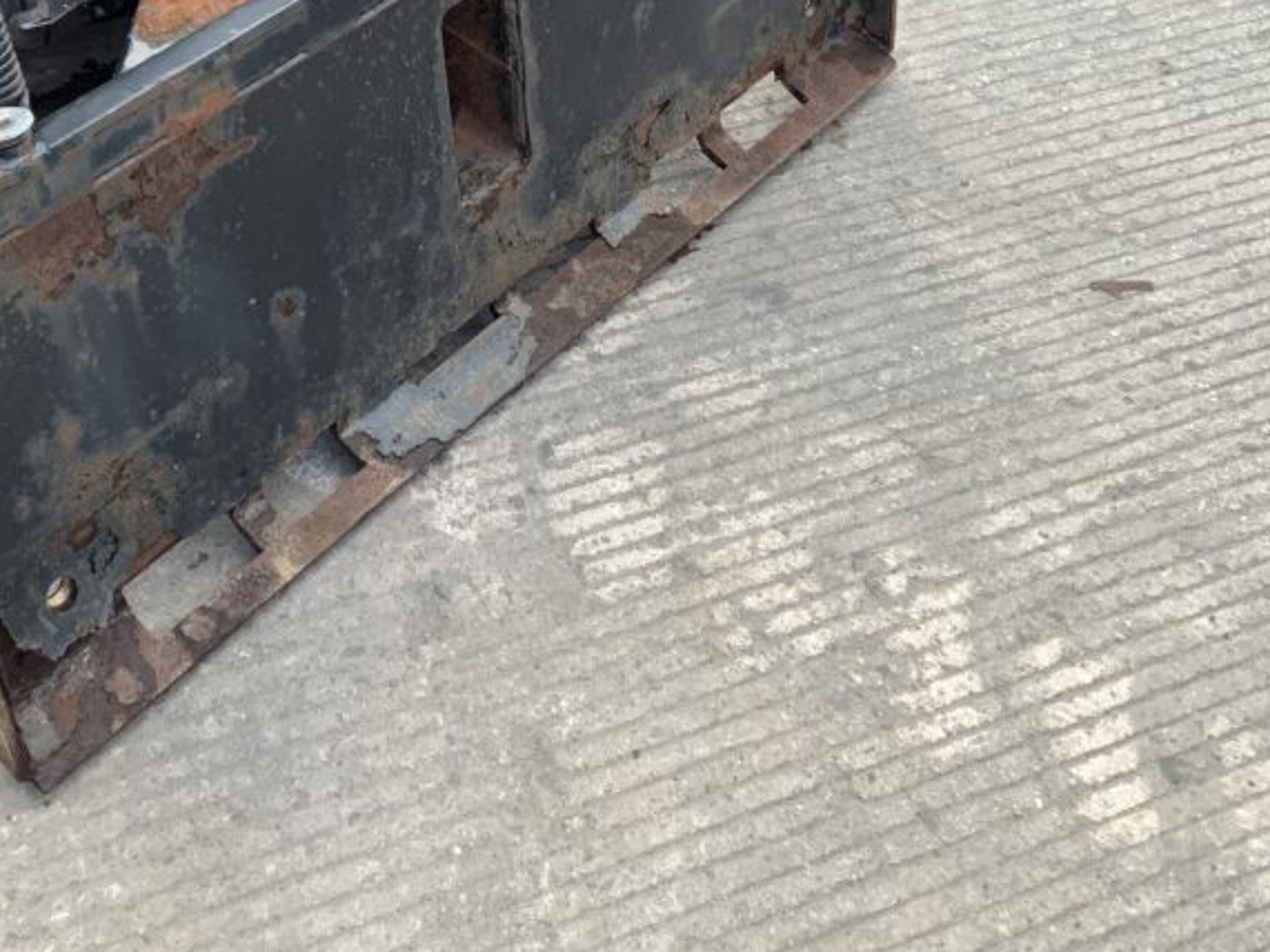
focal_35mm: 52
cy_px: 227
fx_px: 1907
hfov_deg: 36.7
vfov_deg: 27.6
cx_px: 496
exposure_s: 1/295
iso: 16
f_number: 1.8
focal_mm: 3
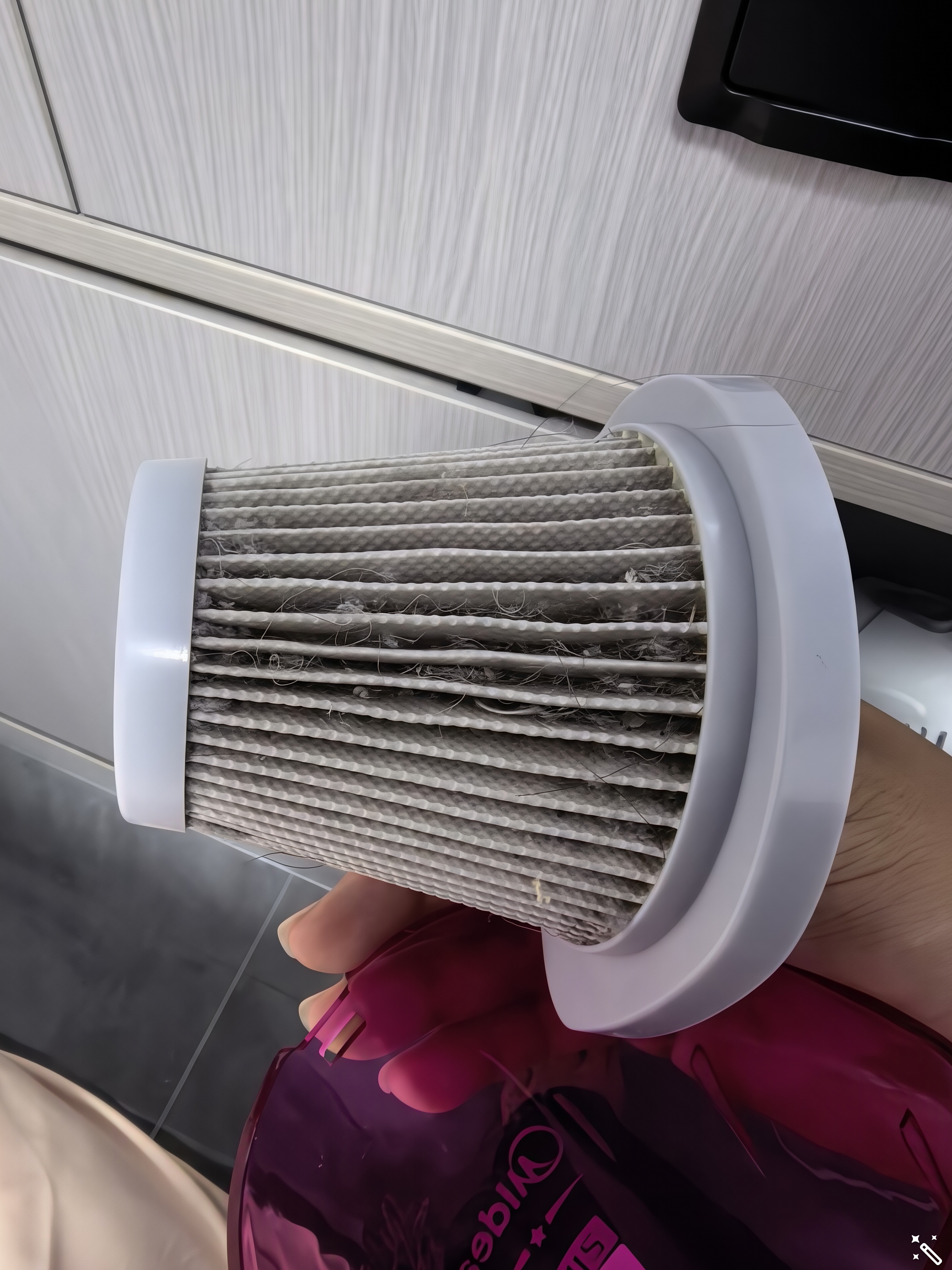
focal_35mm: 25
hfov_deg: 54.9
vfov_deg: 69.4
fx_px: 917
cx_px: 472
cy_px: 638
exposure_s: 1/20
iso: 2000
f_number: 2.2
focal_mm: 1.95
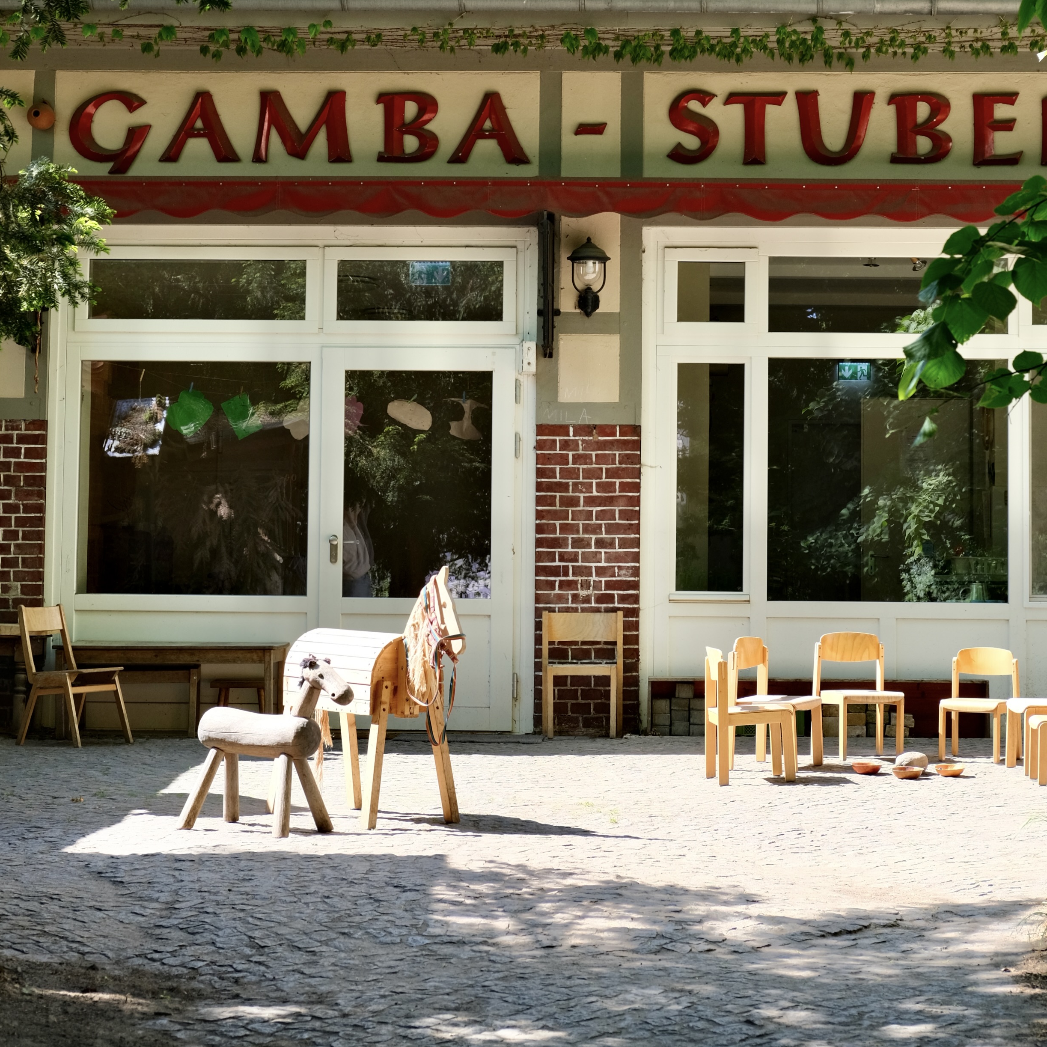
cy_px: 370
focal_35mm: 81
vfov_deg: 21.3
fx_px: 2772
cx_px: 571
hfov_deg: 21.4
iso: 320
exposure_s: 1/300
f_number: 4
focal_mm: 35
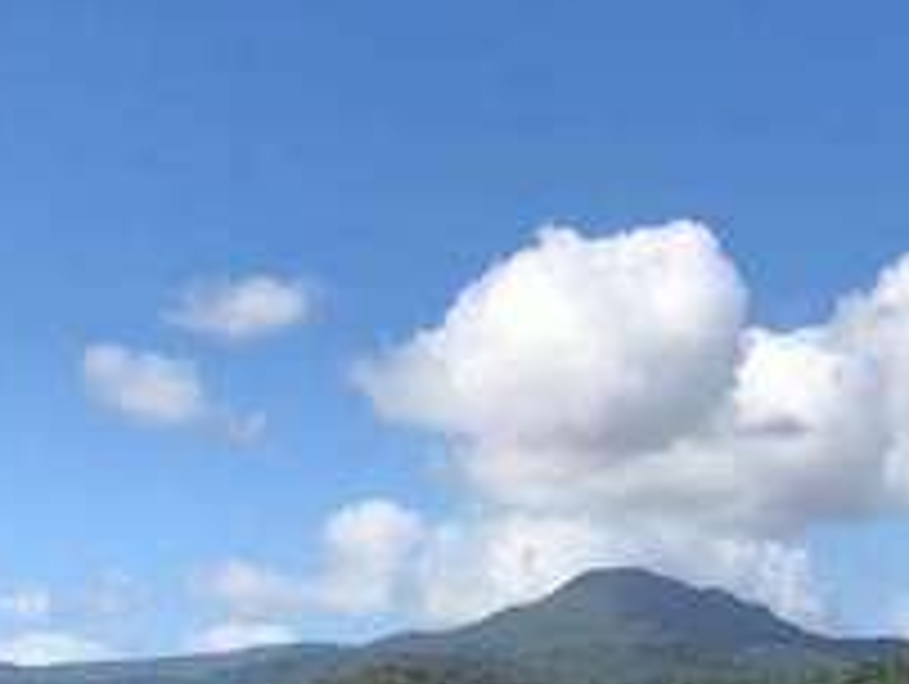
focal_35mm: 83
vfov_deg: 17.0
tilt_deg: -2.0
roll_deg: +0.5
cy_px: 832
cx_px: 716
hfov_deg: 23.2
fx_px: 2182
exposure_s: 1/2000
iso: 20
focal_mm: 3.99
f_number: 1.8
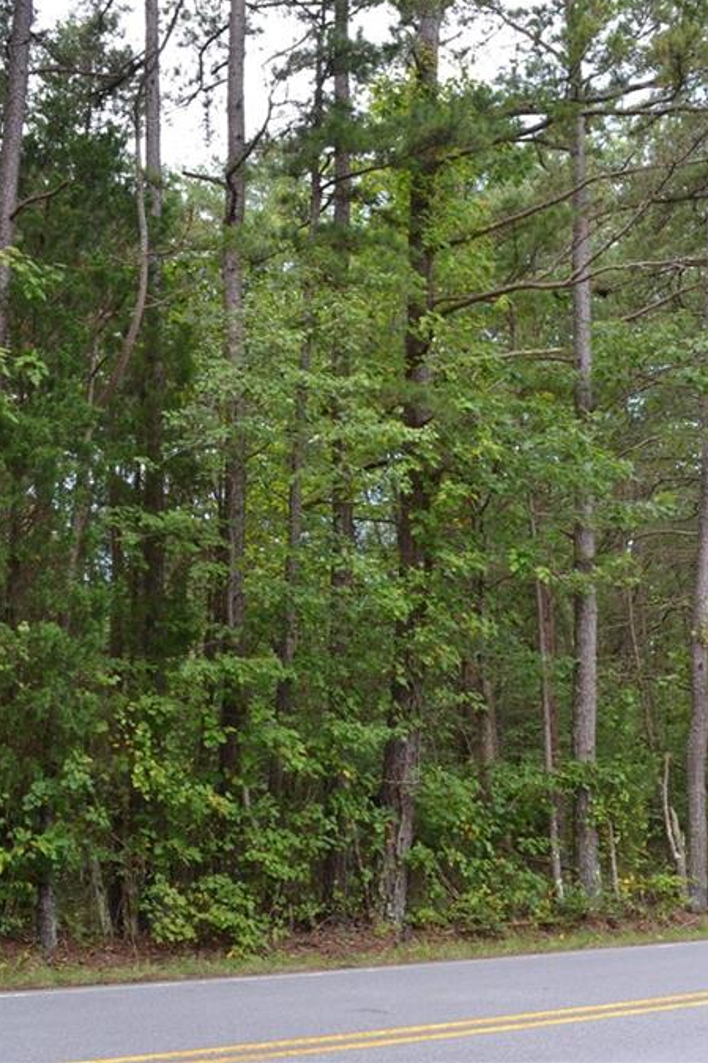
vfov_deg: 47.4
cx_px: 421
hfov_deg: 32.5
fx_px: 1210
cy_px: 527
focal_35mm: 41
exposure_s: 1/125
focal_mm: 18
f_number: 5.6
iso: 200
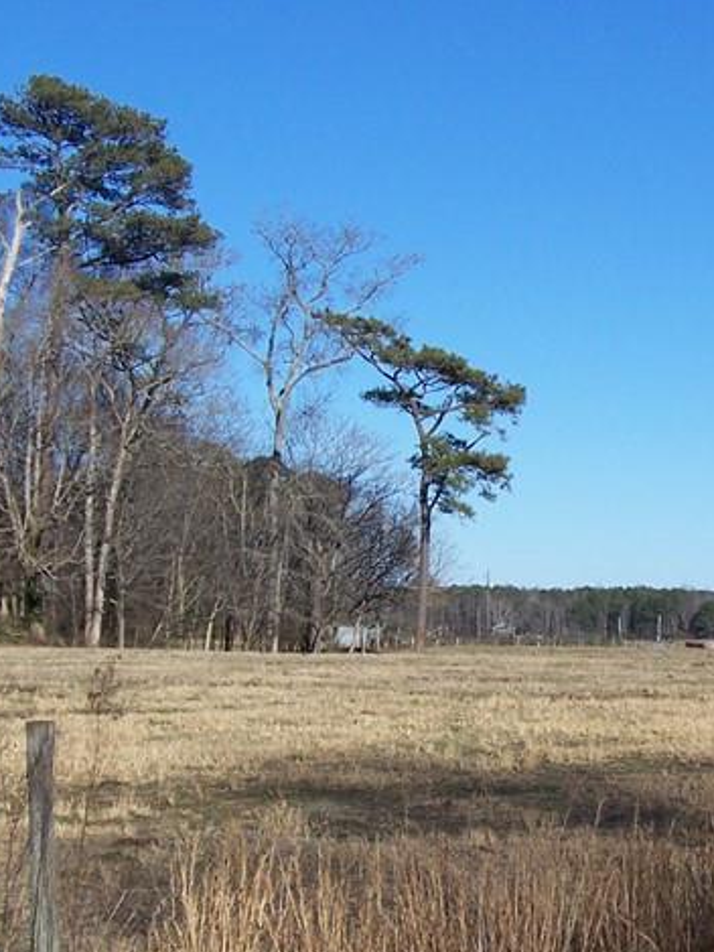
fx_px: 2282
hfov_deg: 17.7
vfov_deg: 23.4
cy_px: 643
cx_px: 523
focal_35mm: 83
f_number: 4
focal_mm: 6.3
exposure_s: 1/640
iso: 64
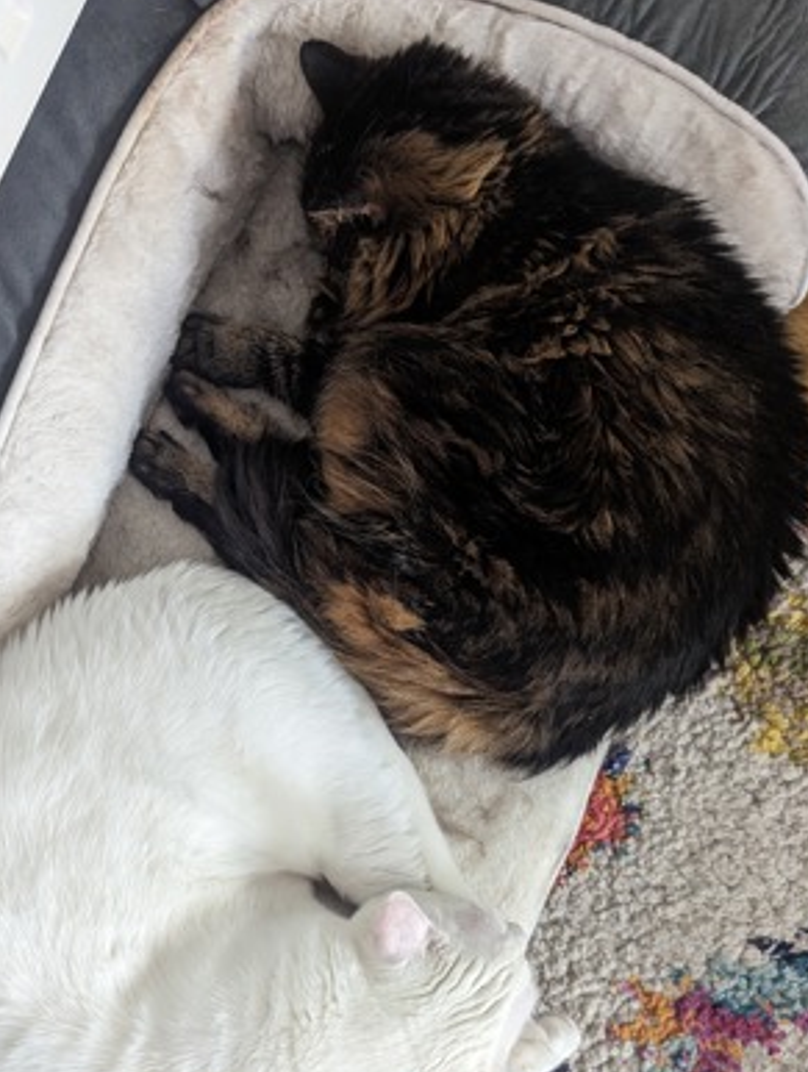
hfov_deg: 45.4
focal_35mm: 31
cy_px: 646
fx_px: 962
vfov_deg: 57.8
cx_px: 333
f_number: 1.85
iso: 222
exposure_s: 1/23.8
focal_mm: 6.81
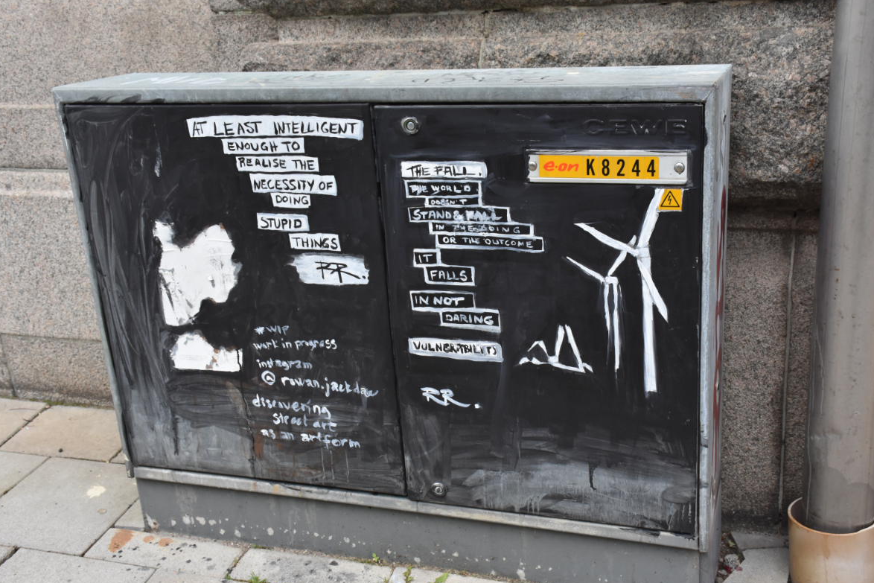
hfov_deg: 42.7
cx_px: 441
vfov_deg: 29.3
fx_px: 1117
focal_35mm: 46
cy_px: 295
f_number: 8
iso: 800
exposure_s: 1/320
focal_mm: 30
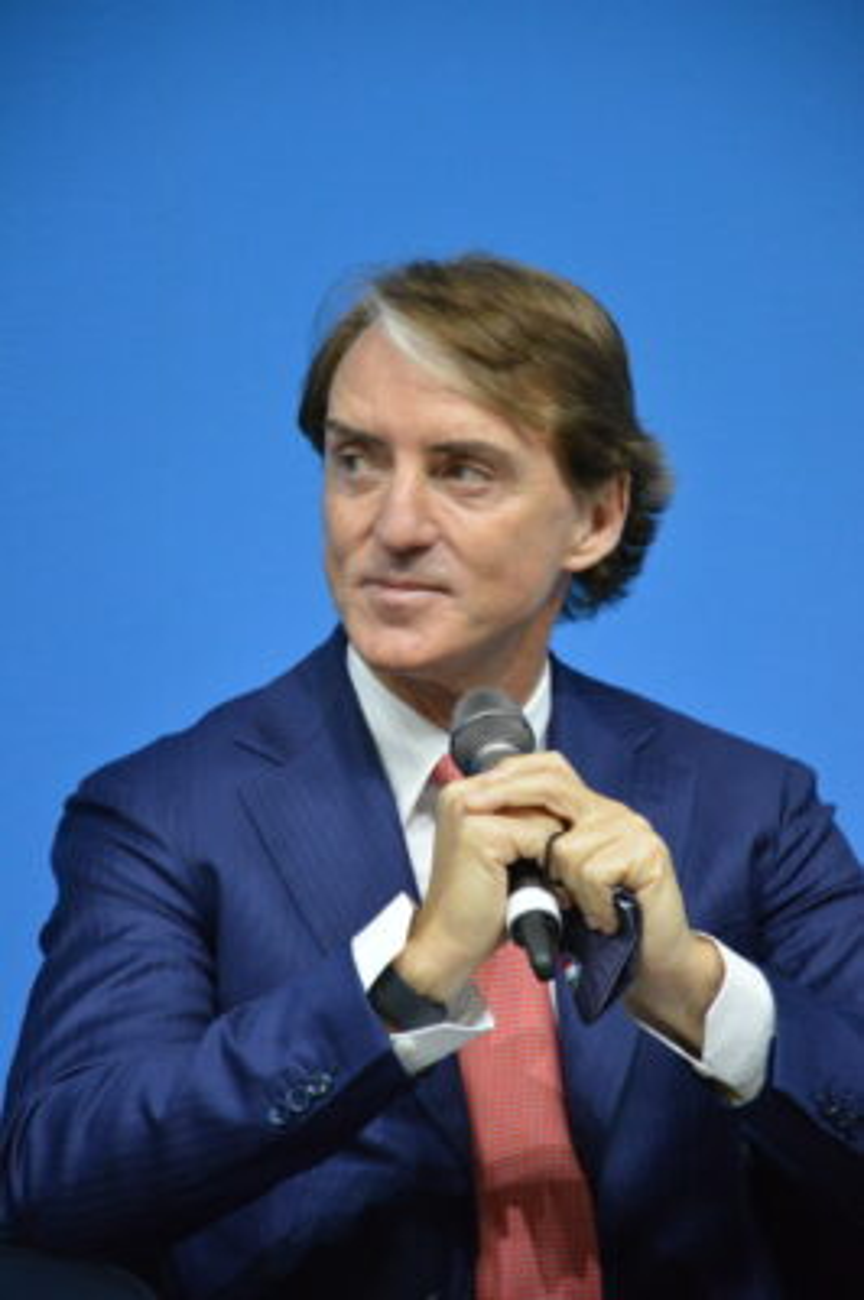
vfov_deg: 9.8
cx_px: 432
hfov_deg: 6.5
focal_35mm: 210
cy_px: 650
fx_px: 7573
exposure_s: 1/160
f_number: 5.6
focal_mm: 140
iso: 1600
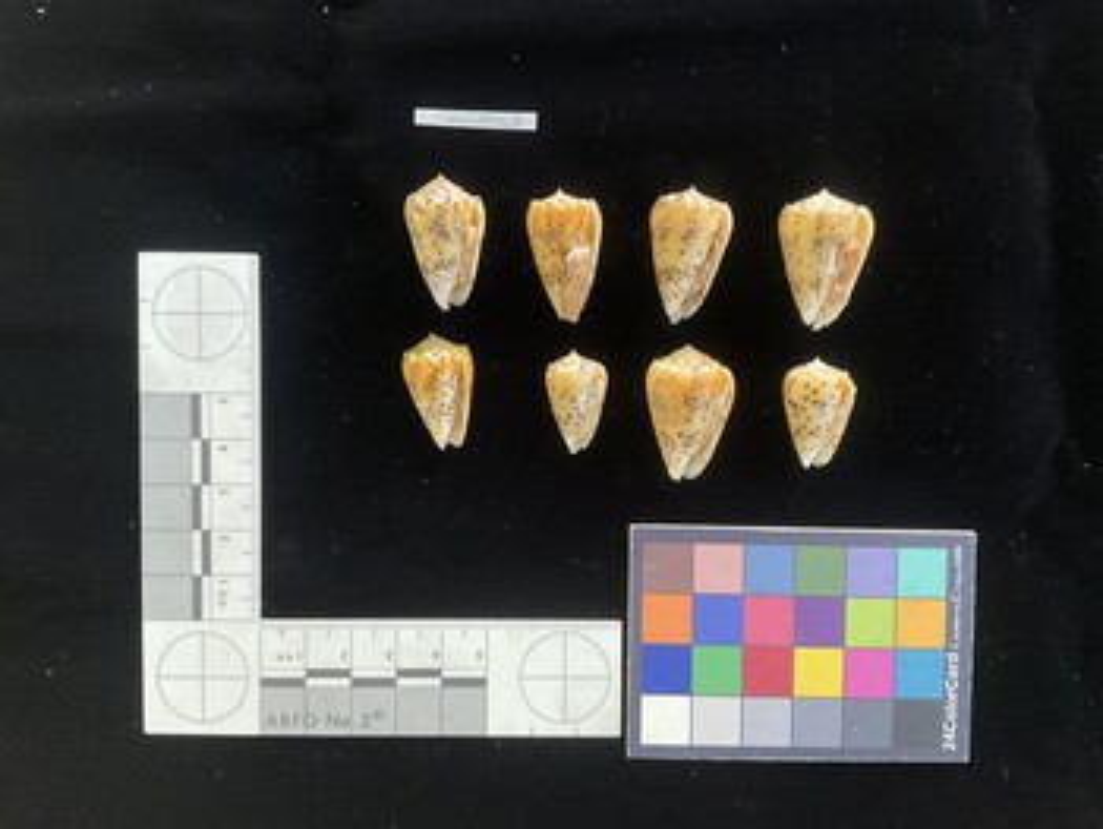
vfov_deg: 48.3
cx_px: 552
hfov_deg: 61.6
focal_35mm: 29
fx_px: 925
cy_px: 414
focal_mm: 3
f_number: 1.8
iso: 250
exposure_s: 1/60
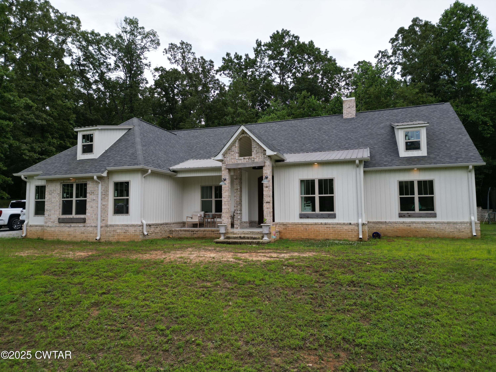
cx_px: 248
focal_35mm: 24
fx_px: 344
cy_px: 186
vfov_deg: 56.8
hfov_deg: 71.6
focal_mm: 6.72
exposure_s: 1/1600
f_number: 1.7
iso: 130
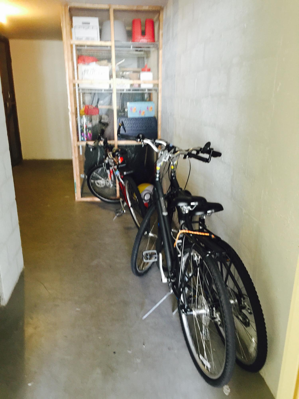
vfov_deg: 61.7
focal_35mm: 29
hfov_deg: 48.2
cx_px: 150
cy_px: 200
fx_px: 334
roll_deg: +1.7
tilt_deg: -13.9
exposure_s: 1/8
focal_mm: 4.15
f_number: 2.2
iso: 125
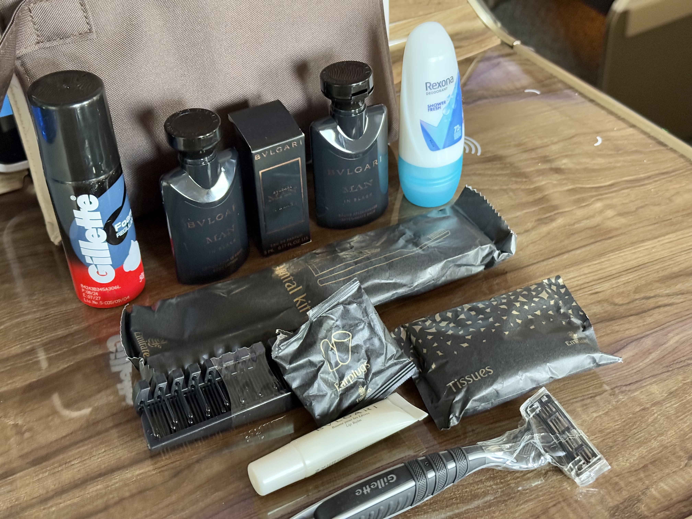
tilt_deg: -39.8
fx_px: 960
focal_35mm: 48
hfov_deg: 39.7
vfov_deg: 30.3
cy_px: 260
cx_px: 346
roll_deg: +1.3
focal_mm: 6.76
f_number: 1.78
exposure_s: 1/36
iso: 500
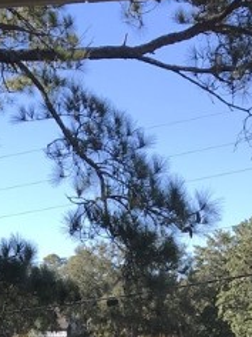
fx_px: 883
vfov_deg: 19.4
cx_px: 51
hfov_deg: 16.1
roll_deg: -0.7
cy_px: 474
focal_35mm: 91
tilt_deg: -8.4
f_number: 1.8
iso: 20
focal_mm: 3.99
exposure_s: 1/630
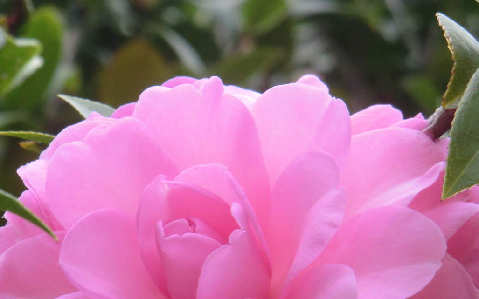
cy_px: 240
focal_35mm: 222
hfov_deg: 9.4
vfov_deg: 5.9
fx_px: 2898
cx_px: 229
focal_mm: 18.8
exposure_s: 1/100
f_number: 5
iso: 100
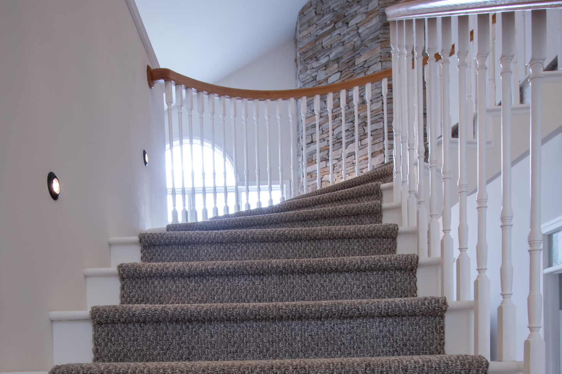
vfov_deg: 38.3
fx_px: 484
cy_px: 362
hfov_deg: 60.1
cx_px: 249
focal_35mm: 31
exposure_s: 1/20
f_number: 4.5
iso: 250
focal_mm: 10
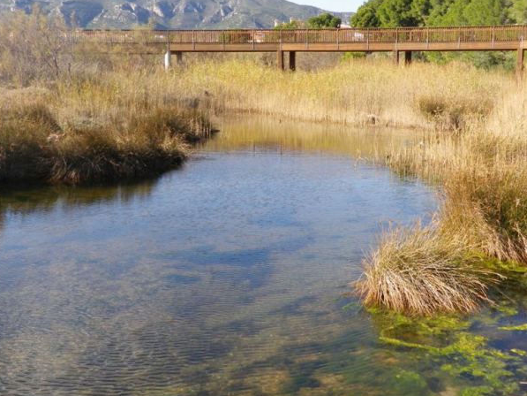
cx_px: 342
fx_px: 761
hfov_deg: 37.8
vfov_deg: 29.1
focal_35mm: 50
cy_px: 207
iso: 64
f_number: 3.8
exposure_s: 1/320
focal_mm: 6.2
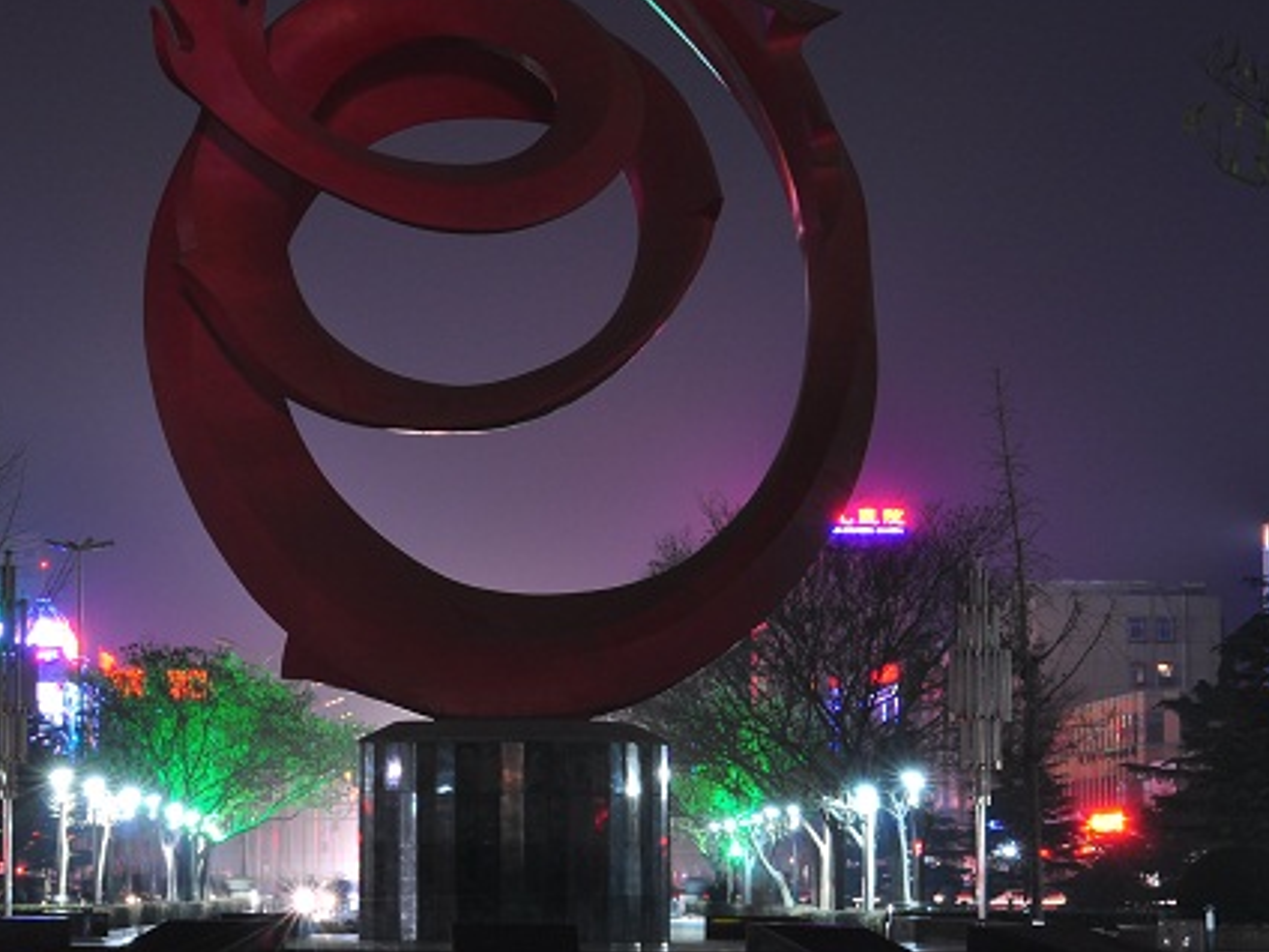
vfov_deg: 9.3
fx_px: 5865
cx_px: 212
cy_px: 281
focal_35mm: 160
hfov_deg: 12.3
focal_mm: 62
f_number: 16
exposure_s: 25
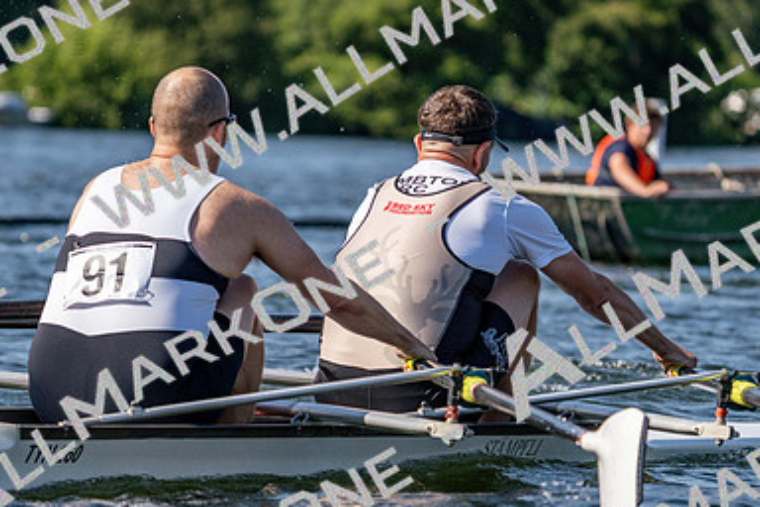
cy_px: 235
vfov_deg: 3.6
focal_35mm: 381
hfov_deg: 5.4
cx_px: 336
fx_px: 8043
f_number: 5.6
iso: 250
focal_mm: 252
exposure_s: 1/1600
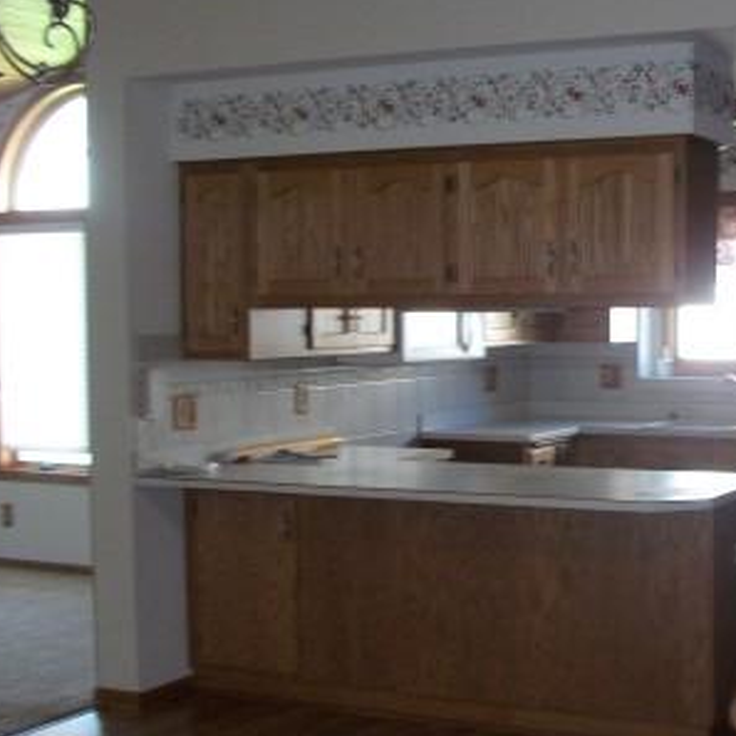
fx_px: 1467
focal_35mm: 61
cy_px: 382
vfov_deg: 28.2
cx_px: 595
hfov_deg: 27.6
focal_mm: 5.7
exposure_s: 1/30
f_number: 2.9
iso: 160
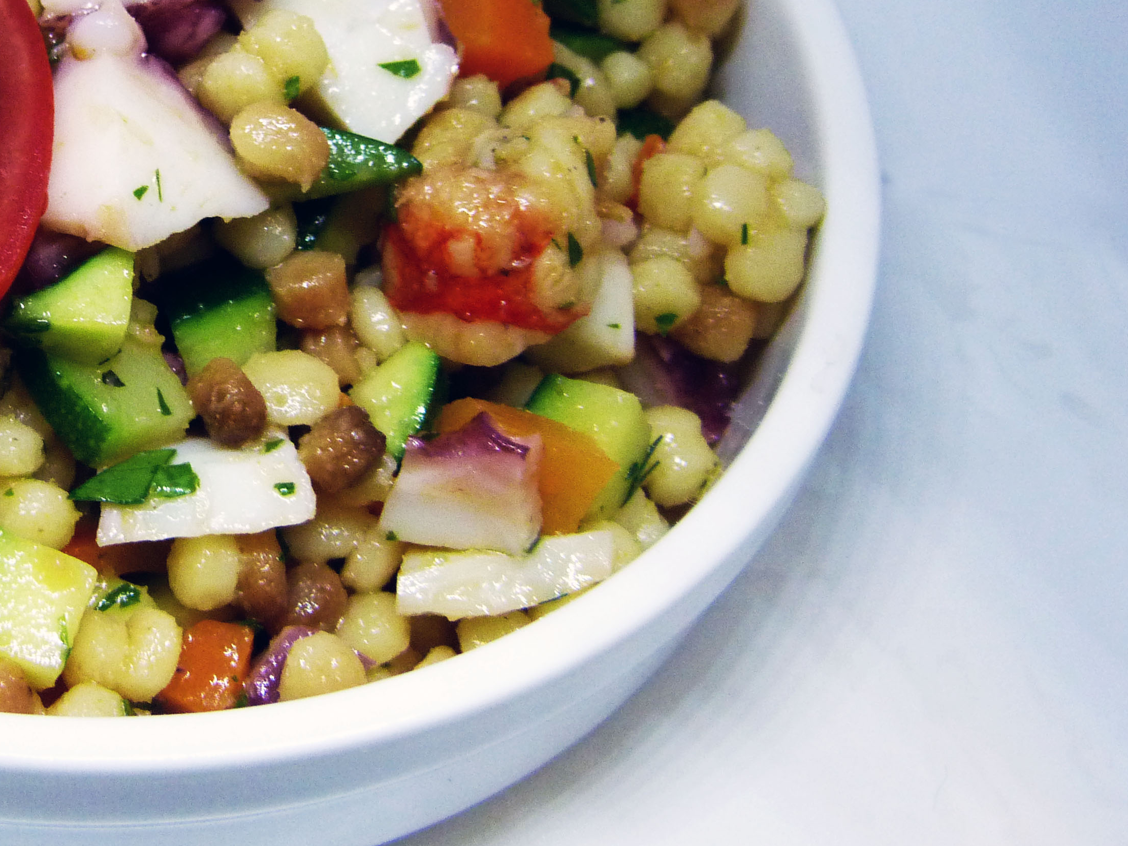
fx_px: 2346
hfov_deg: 26.0
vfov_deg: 20.3
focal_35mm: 72
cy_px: 215
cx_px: 66
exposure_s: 1/60
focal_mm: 6.7
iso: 250
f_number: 3.1
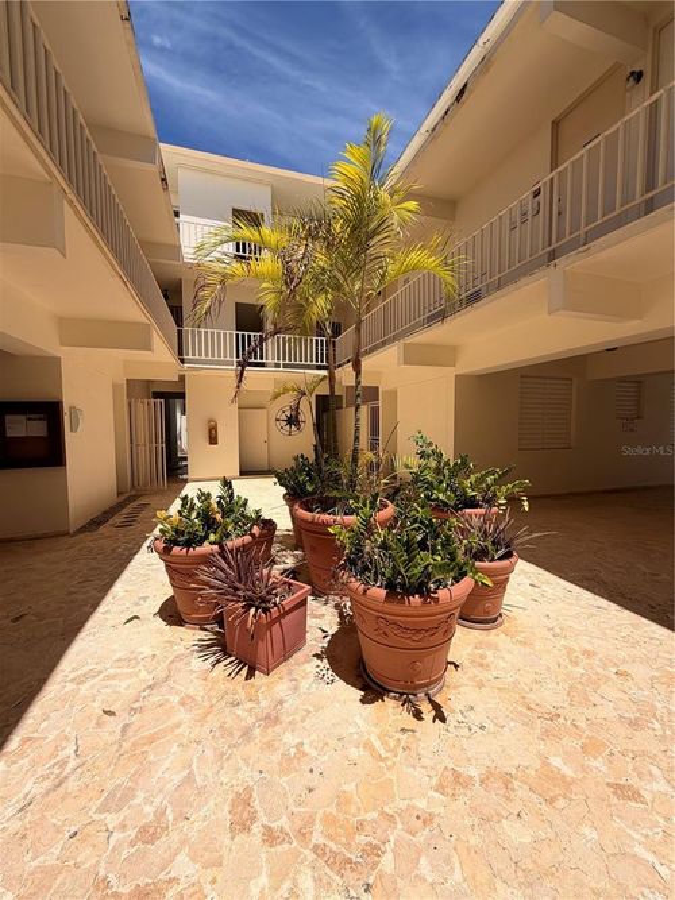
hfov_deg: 85.7
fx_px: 364
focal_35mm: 14
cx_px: 338
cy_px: 450
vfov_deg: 102.1
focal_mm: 2.22
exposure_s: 1/1572
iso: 20
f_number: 2.2
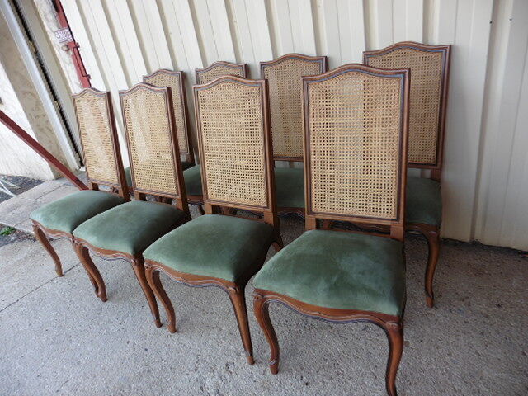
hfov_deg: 71.6
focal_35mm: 24
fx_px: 366
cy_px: 198
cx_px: 264
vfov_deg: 56.8
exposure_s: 1/80
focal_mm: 4.3
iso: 100
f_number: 3.3
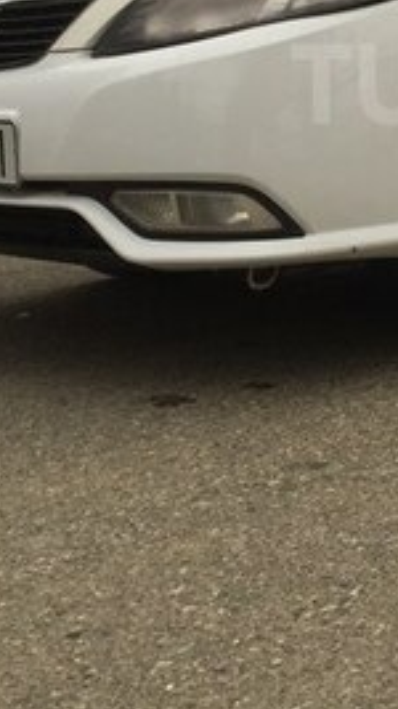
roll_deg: -1.3
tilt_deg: +0.5
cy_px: 84
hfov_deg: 14.6
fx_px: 1465
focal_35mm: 78
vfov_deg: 26.4
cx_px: 563
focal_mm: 4.15
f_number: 2.2
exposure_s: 1/1464
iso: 32
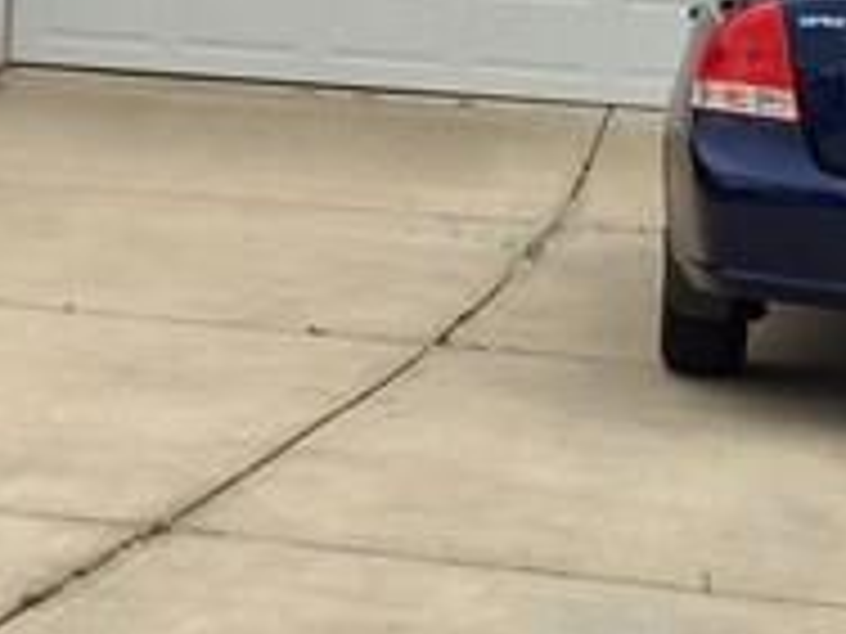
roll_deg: -2.1
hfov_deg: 12.3
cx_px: -117
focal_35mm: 158
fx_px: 3861
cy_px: -81
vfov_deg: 9.3
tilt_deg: -4.1
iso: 32
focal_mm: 4.15
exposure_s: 1/488
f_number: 2.2
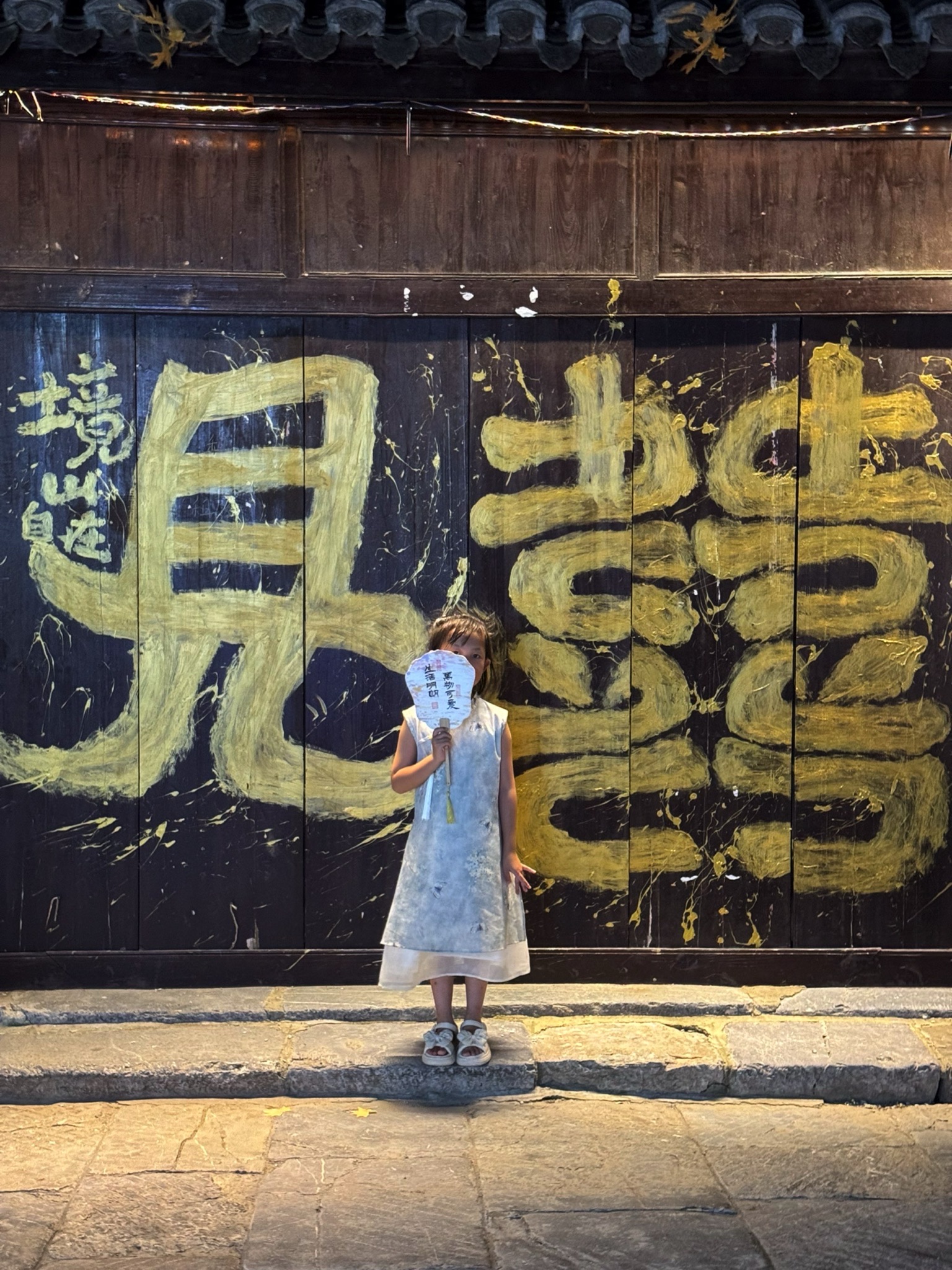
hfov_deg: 30.3
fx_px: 1760
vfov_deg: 39.7
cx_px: 476
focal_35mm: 48
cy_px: 635
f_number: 1.78
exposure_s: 1/39
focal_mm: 6.76
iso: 500
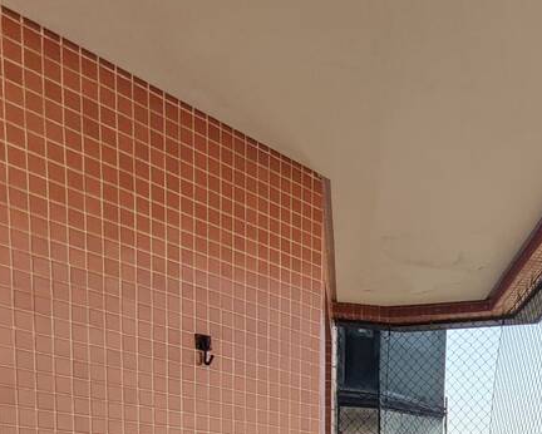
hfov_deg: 32.8
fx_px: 835
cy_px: 626
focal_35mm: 52
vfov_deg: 23.9
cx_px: 550
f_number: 2.2
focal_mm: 1.65
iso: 50
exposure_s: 1/490
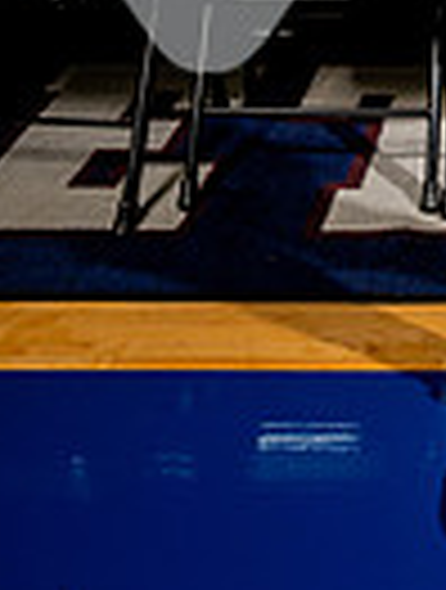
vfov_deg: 19.9
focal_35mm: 79
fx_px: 1351
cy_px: -383
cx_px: 658
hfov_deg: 17.1
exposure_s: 1/125
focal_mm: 24
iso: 250
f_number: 7.1
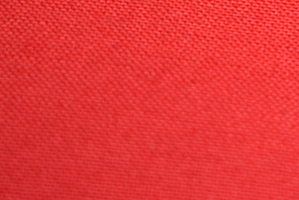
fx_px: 1829
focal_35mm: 220
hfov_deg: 9.1
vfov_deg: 6.1
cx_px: 479
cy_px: -172
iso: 400
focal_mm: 38
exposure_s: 1/200
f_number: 5
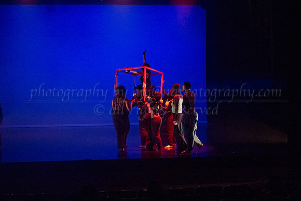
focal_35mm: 56
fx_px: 472
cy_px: 105
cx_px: 161
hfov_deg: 35.3
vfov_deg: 24.0
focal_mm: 39
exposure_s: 1/320
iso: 4000
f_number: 3.2
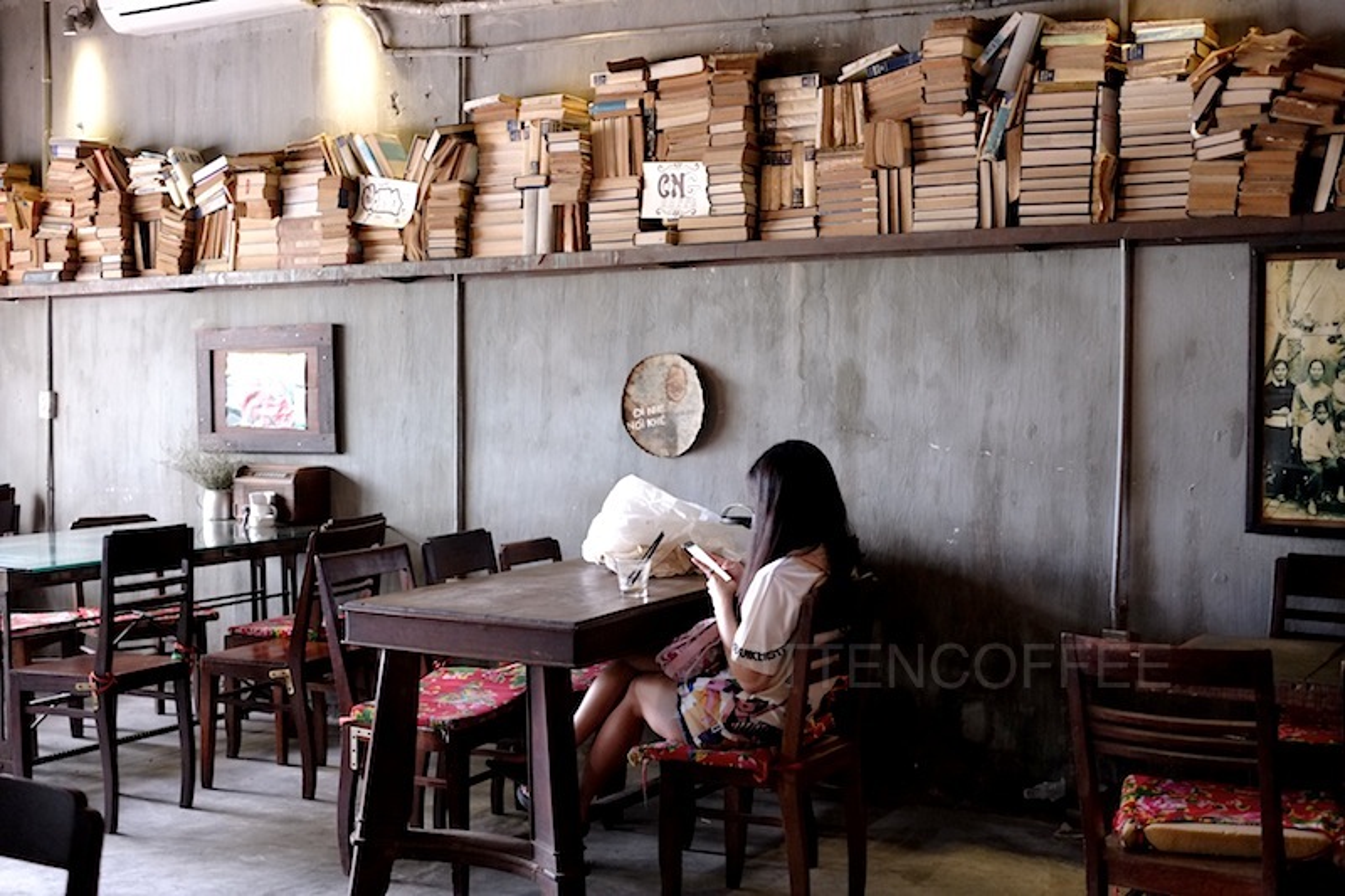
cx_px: 672
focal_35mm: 41
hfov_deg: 47.4
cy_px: 448
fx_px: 1531
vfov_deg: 32.6
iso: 2000
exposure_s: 1/60
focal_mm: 27
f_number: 2.8
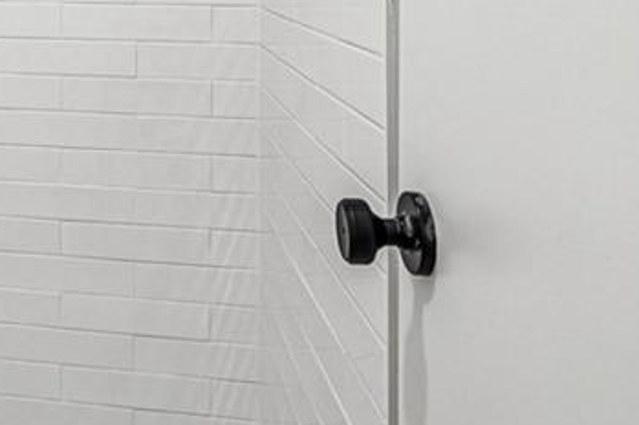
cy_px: -58
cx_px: -38
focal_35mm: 48
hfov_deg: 35.7
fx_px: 859
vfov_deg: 25.5
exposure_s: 1/30
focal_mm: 16.5
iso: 800
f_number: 8
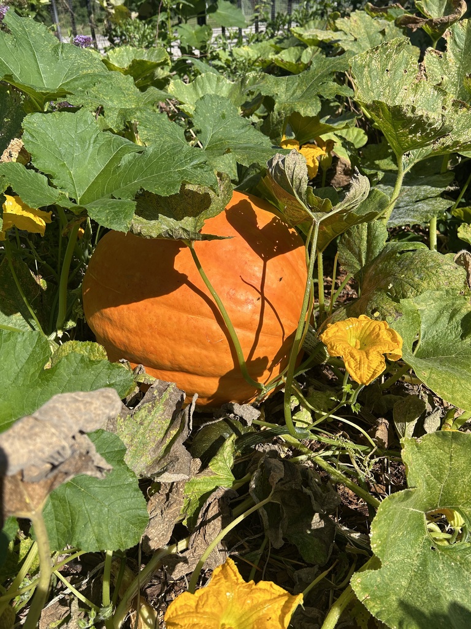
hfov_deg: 53.1
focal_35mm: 26
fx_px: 472
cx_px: 236
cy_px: 314
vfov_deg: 67.3
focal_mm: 5.7
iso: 50
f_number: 1.5
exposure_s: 1/3968
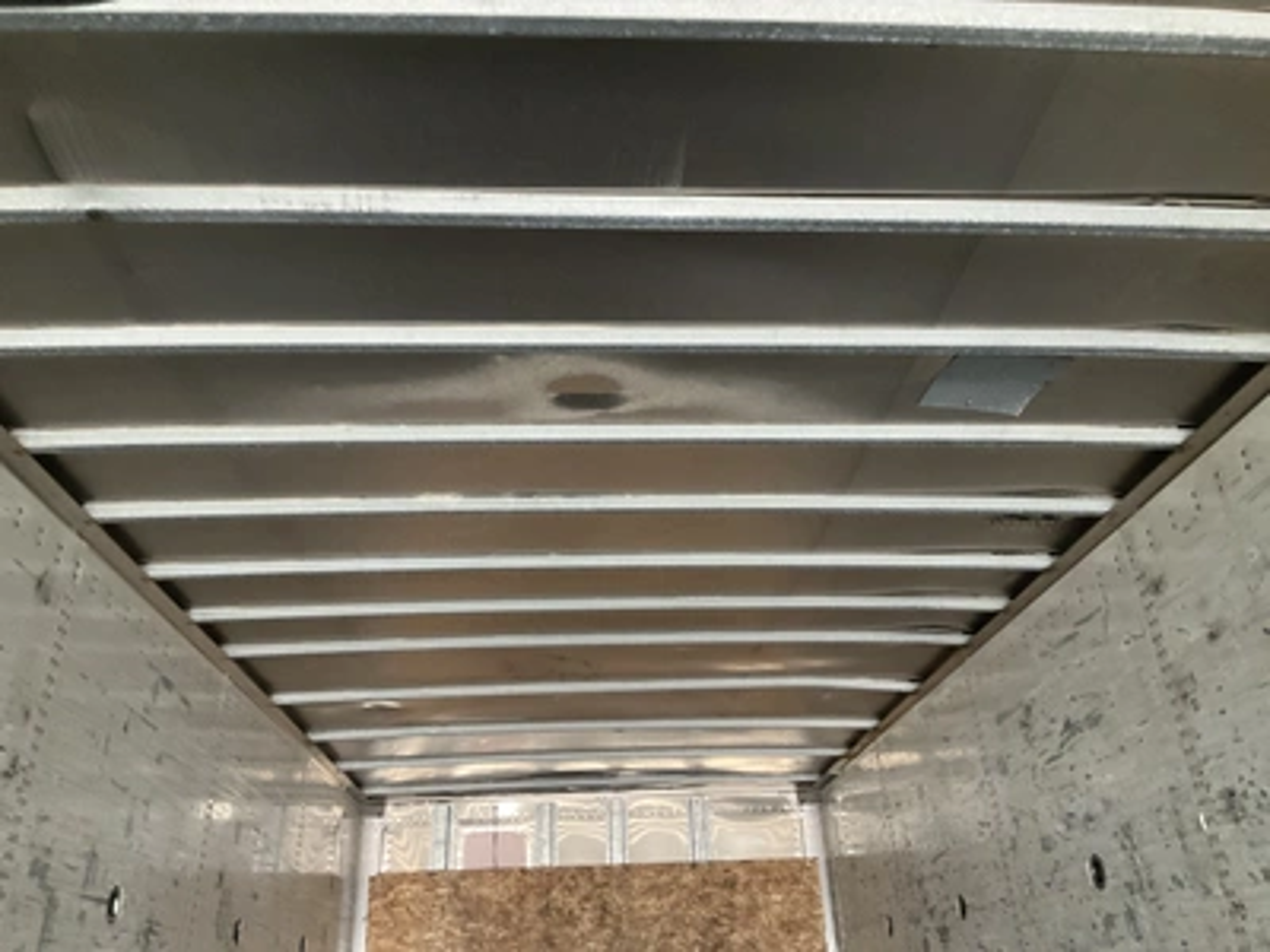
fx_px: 1064
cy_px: 476
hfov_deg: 61.7
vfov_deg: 48.2
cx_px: 635
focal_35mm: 29
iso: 320
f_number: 1.8
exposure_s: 1/56
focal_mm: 3
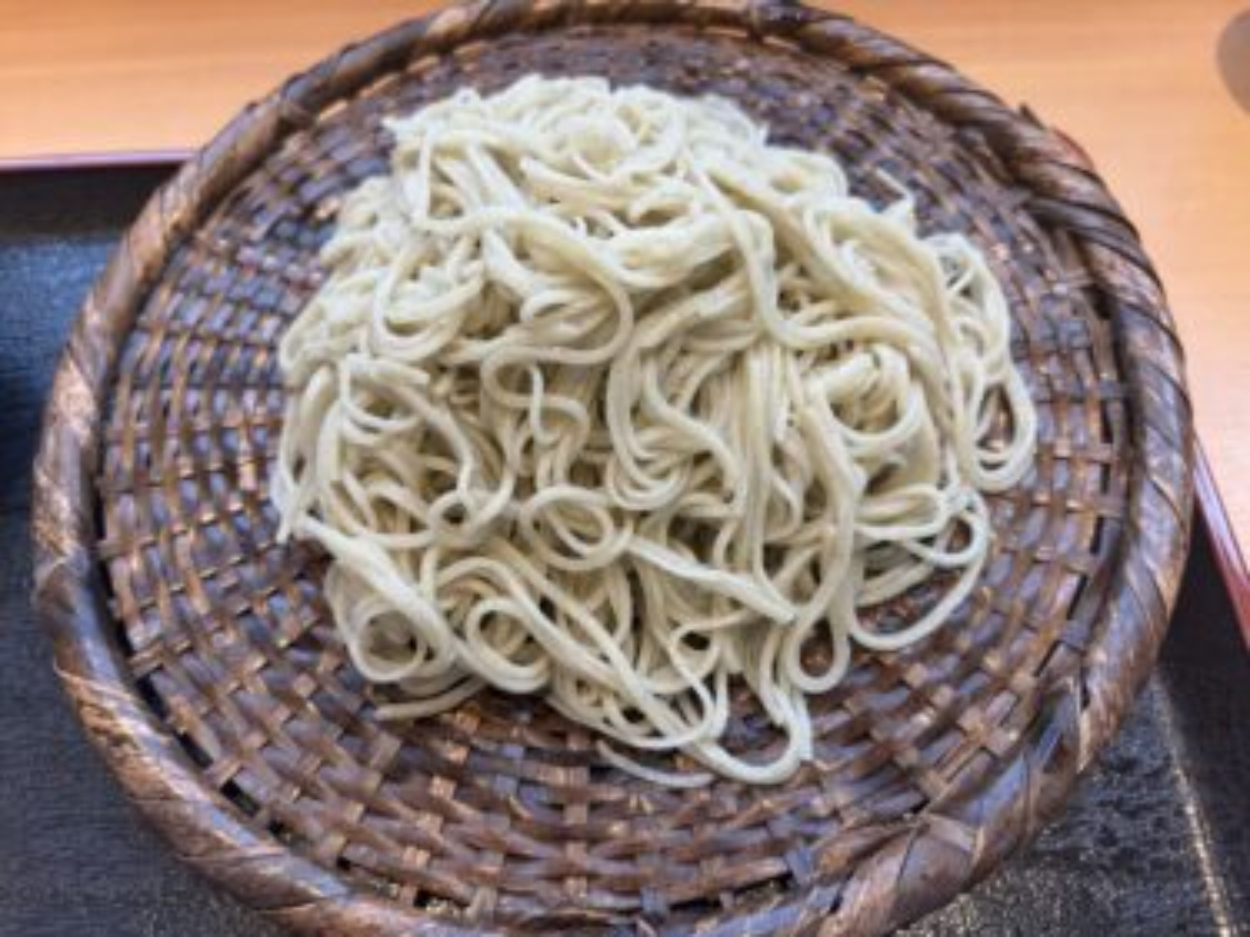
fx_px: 939
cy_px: 468
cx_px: 625
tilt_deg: -59.3
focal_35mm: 26
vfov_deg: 53.0
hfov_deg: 67.3
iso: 100
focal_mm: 5.96
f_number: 1.6
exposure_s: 1/120
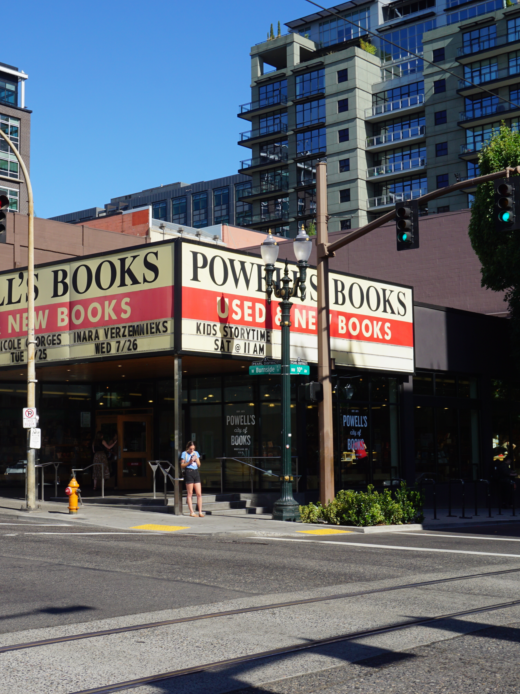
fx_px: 1042
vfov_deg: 36.8
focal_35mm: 52
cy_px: 347
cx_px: 166
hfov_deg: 27.8
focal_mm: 24
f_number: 11
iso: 100
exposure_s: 1/125
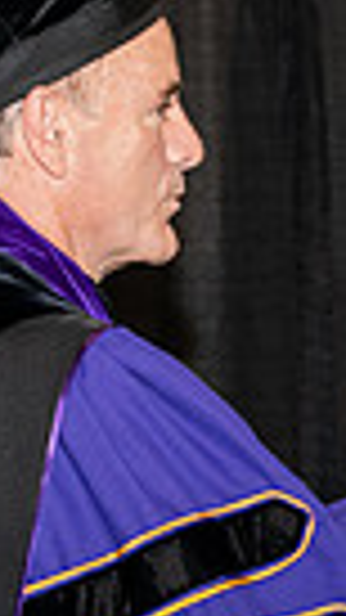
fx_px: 5663
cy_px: 393
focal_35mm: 347
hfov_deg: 3.5
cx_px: 809
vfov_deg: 6.2
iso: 1600
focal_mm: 78
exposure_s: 1/200
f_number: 5.6
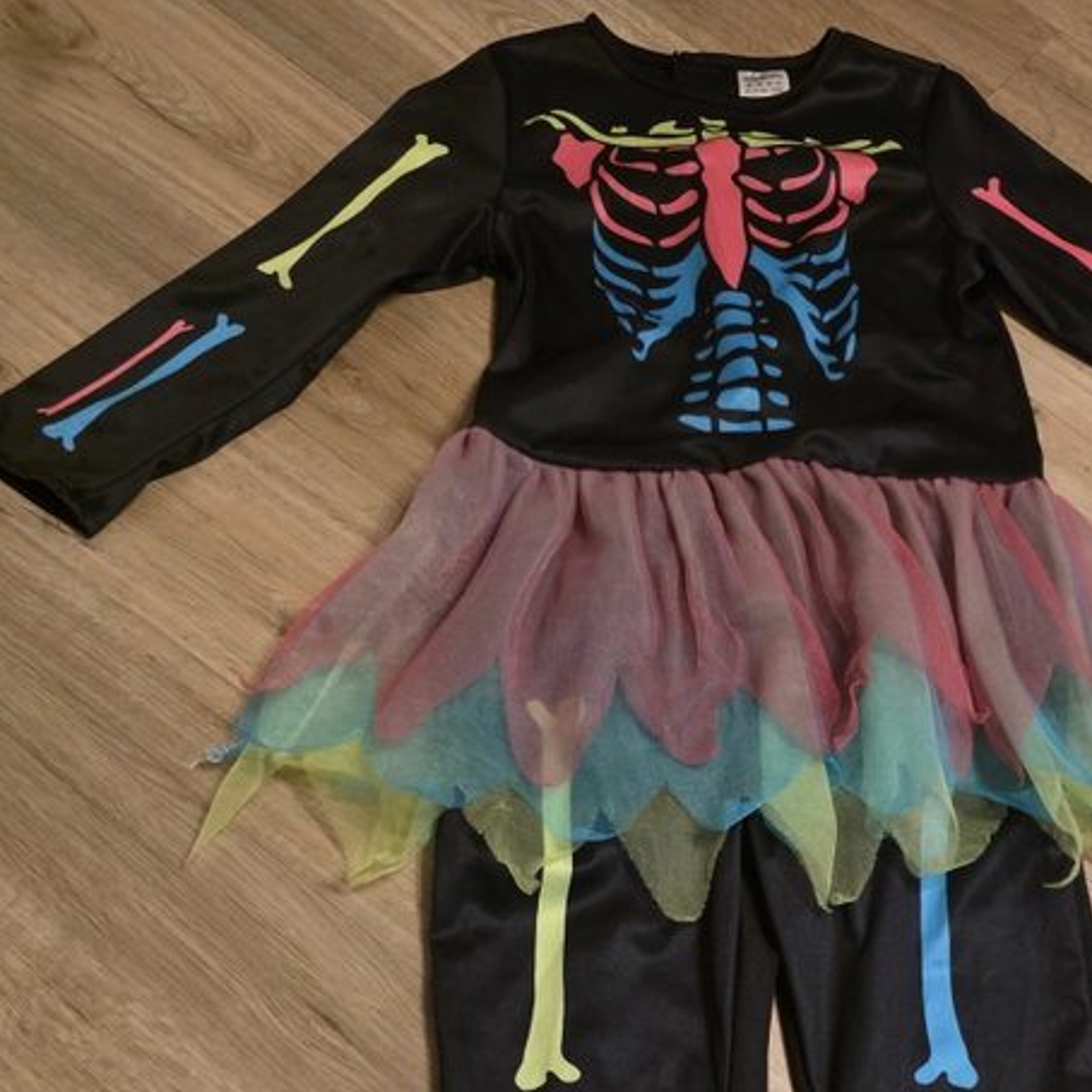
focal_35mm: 37
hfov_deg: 44.3
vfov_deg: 41.3
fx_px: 1321
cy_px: 990
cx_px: 722
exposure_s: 1/50
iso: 1250
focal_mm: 6.3
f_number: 1.7
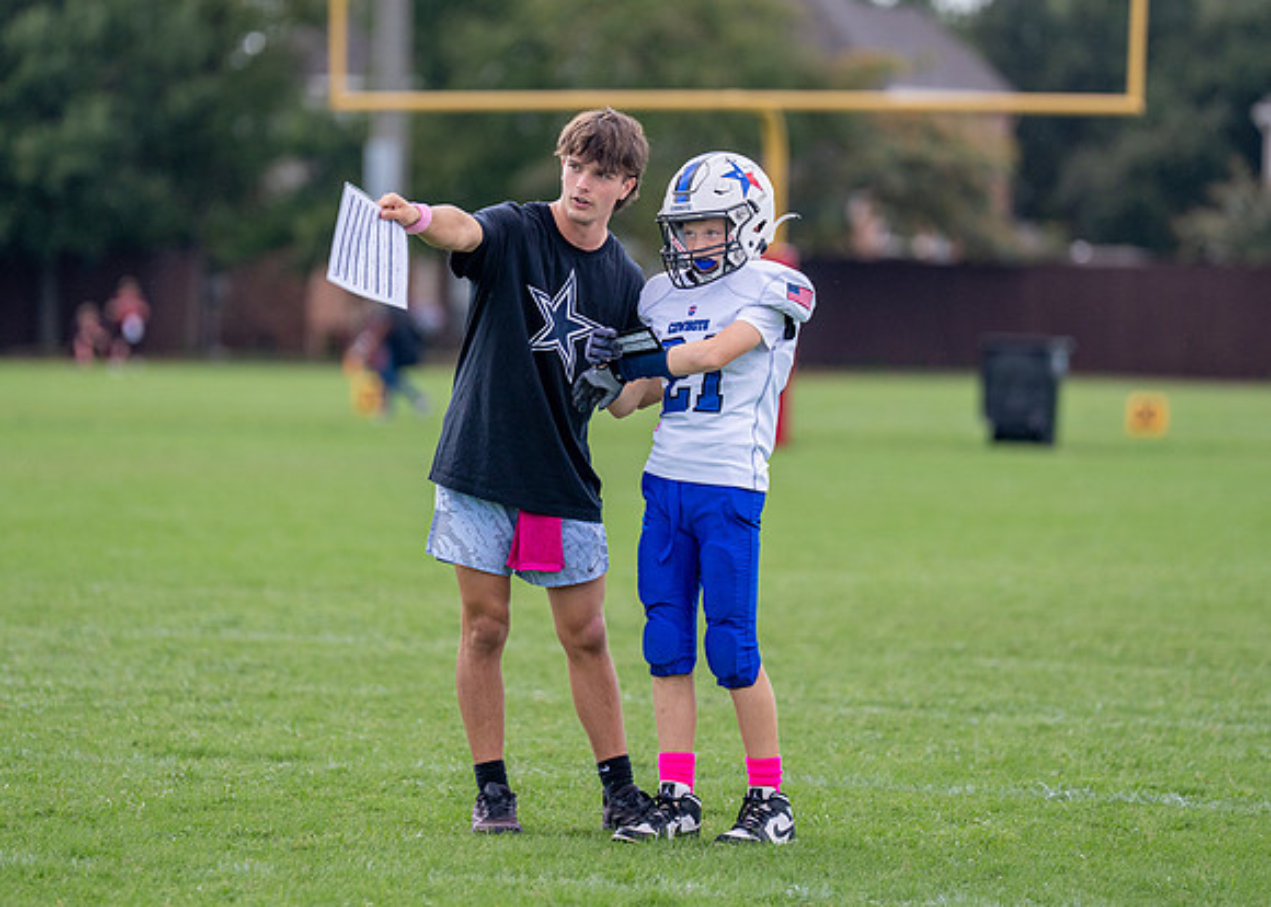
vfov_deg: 5.0
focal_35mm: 287
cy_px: 321
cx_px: 585
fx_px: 10350
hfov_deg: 7.0
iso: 400
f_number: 2.8
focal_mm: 200
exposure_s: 1/3200
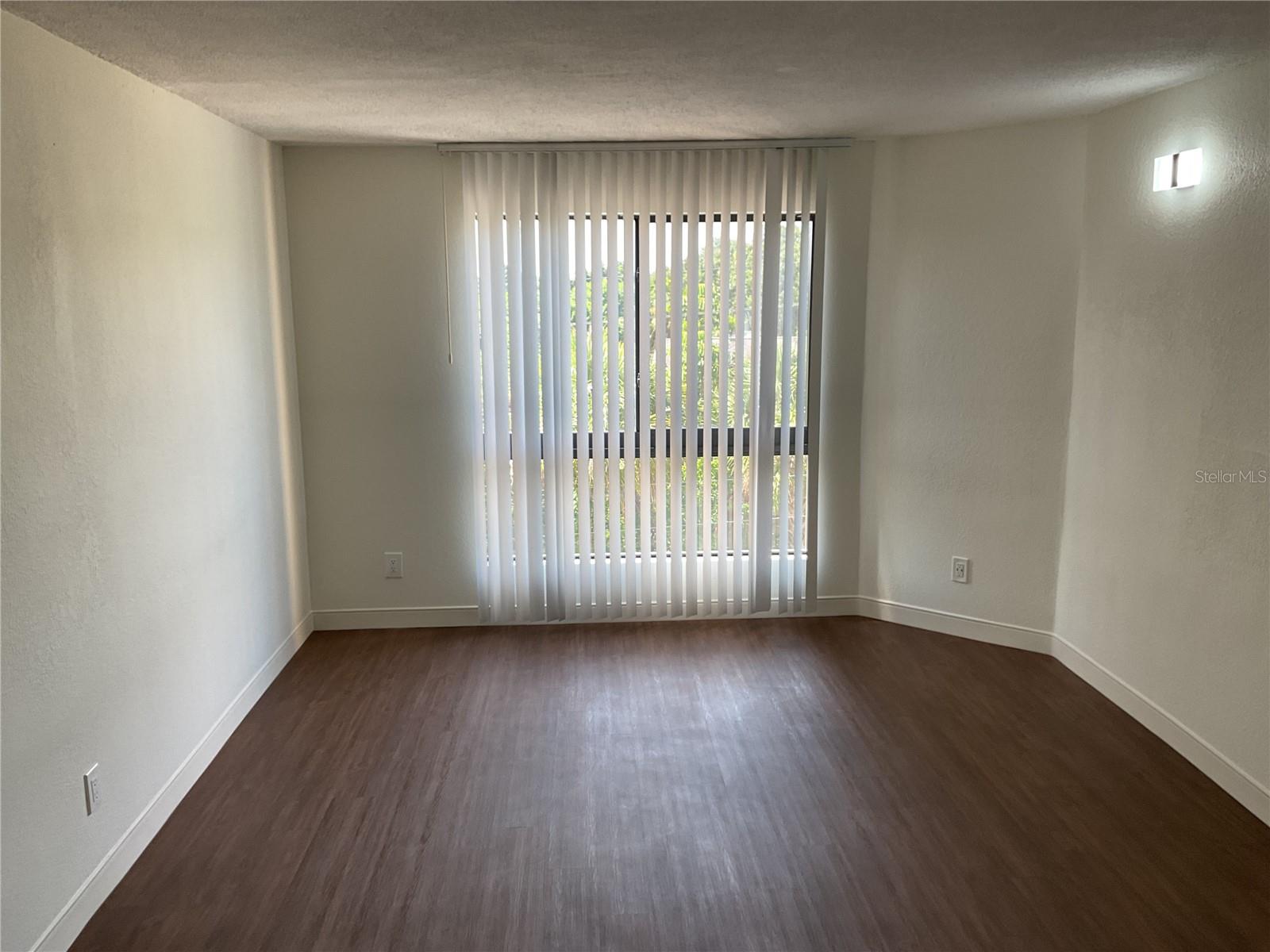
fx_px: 1064
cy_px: 476
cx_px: 635
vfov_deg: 48.2
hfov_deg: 61.7
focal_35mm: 29
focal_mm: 3
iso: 64
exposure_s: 1/120
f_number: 1.8
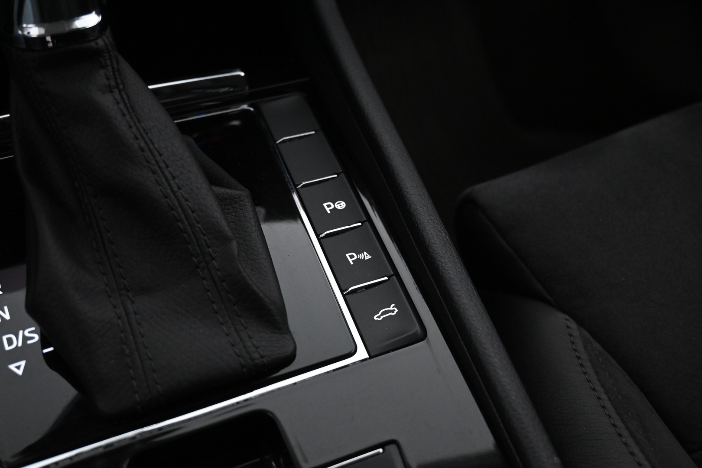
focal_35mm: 41
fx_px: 804
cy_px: 234
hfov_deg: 47.2
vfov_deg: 32.4
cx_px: 351
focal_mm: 27.5
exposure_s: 1/40
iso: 2500
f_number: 4.5
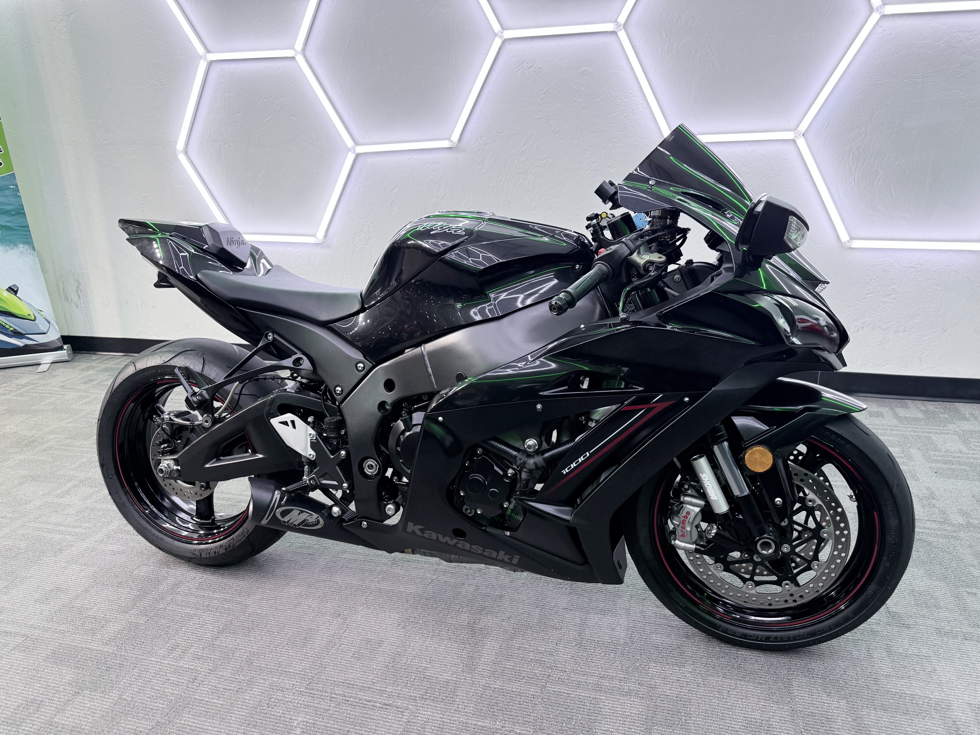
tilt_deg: -18.7
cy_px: 368
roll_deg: +3.1
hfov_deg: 71.6
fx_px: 679
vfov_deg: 56.8
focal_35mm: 24
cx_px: 490
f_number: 1.78
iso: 125
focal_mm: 6.76
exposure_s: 1/148
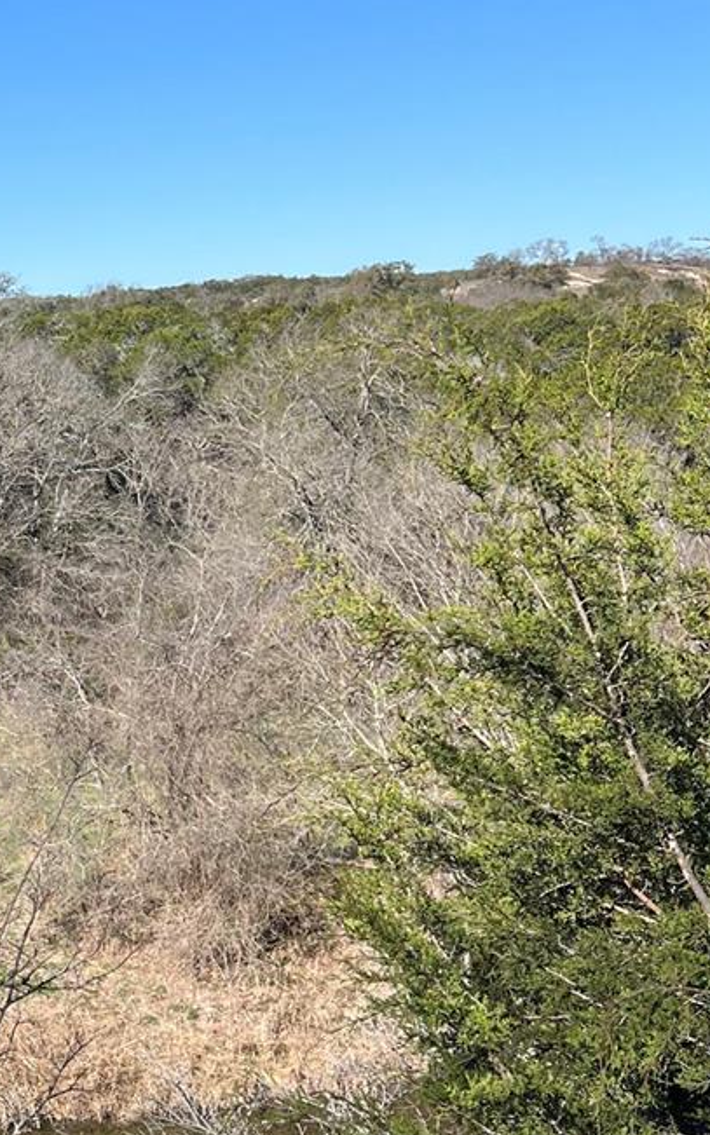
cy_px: 633
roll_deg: +2.2
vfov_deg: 31.5
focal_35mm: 65
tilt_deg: -8.0
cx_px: -270
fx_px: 2012
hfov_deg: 18.3
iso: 50
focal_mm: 5.7
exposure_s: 1/3257
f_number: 1.5
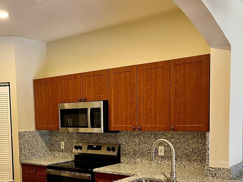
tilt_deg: -5.2
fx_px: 316
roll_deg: +2.5
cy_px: 150
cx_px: 67
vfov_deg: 31.2
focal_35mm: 45
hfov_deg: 41.1
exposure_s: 1/60
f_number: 1.6
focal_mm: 5.1
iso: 200
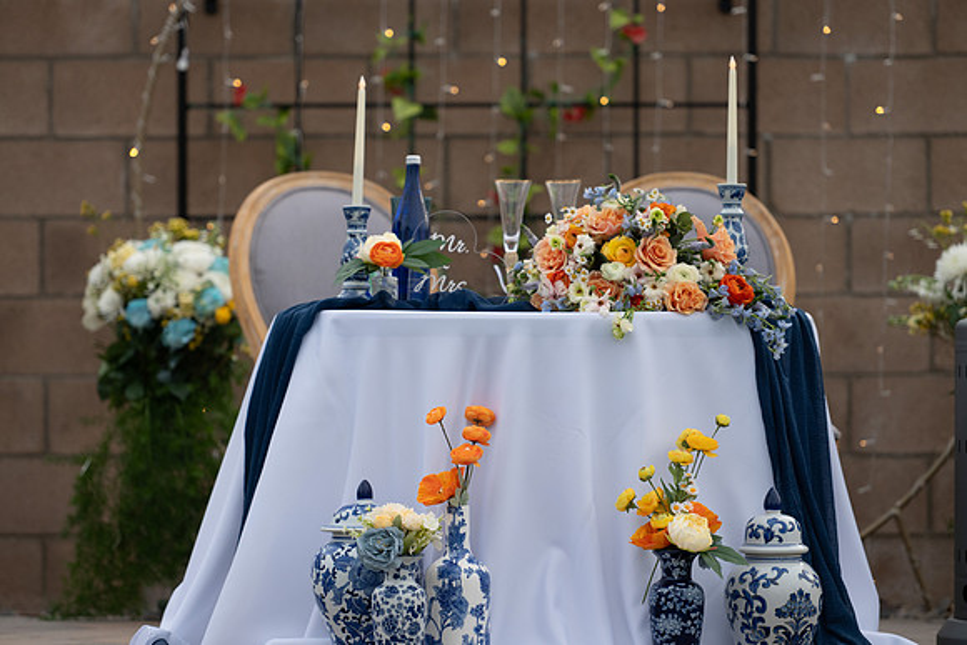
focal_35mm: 165
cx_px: 484
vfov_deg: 8.3
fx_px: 4433
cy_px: 322
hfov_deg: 12.4
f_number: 2.8
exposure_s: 1/1600
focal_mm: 165
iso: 400
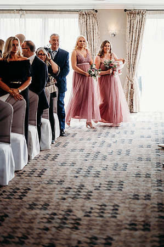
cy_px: 124
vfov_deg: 23.9
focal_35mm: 85
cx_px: 82
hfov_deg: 16.0
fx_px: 582
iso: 110
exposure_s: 1/200
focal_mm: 85
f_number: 2
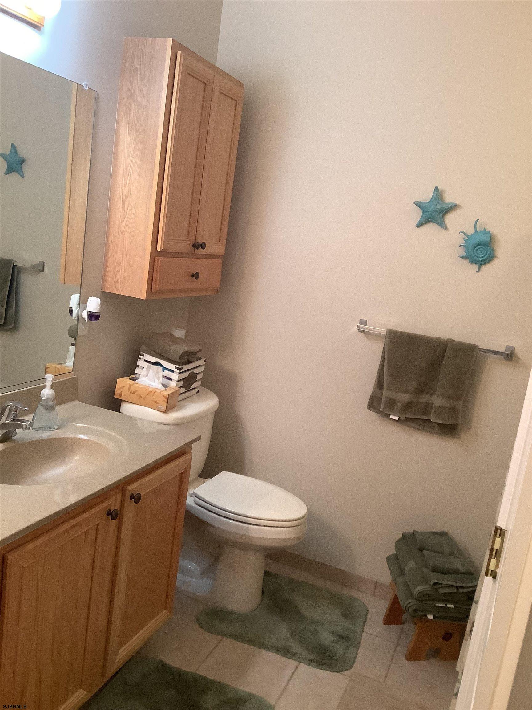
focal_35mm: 31
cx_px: 266
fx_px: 635
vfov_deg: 58.4
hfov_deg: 45.4
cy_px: 355
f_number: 2.4
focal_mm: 3.3
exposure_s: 1/60
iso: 320
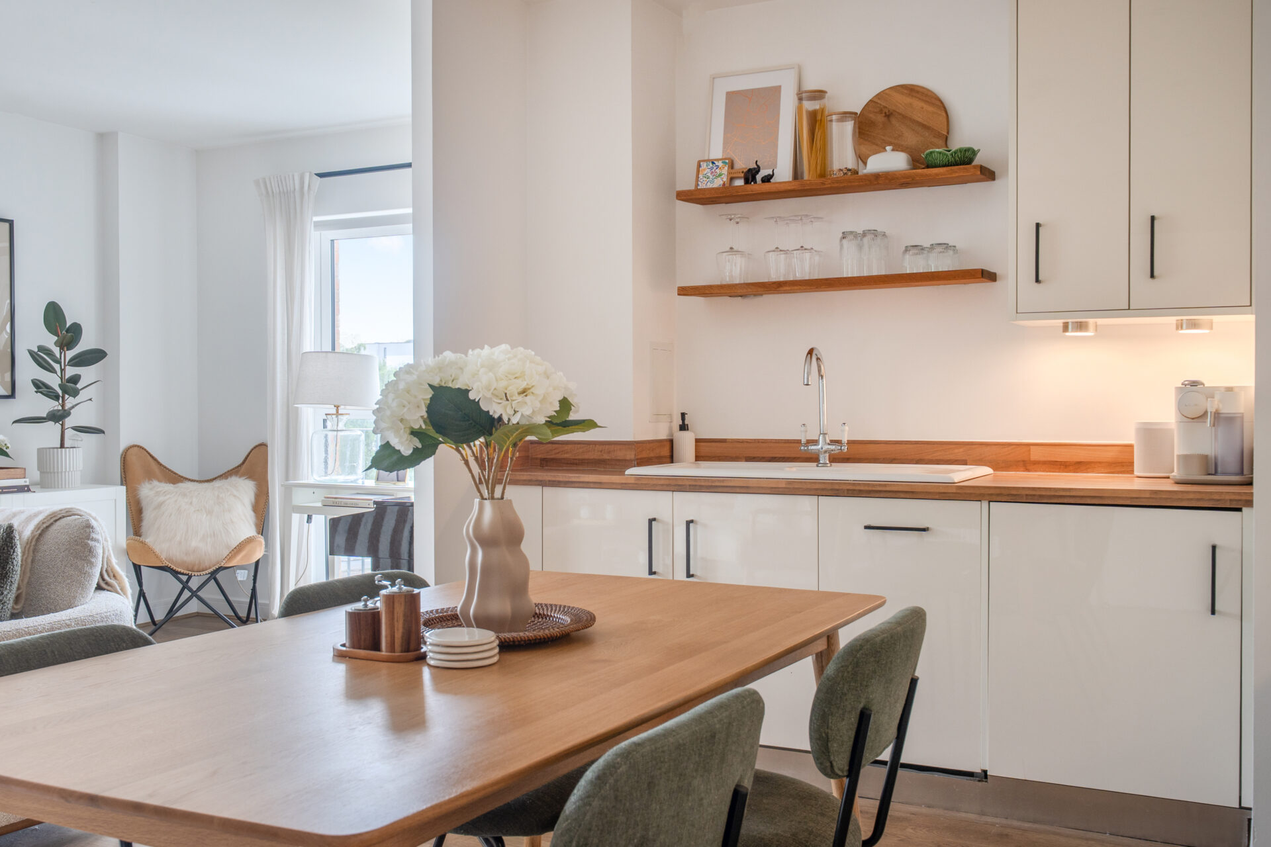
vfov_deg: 36.9
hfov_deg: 53.1
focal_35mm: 36
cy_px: 424
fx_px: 1271
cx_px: 636
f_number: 8
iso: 100
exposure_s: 1/6
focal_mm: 24
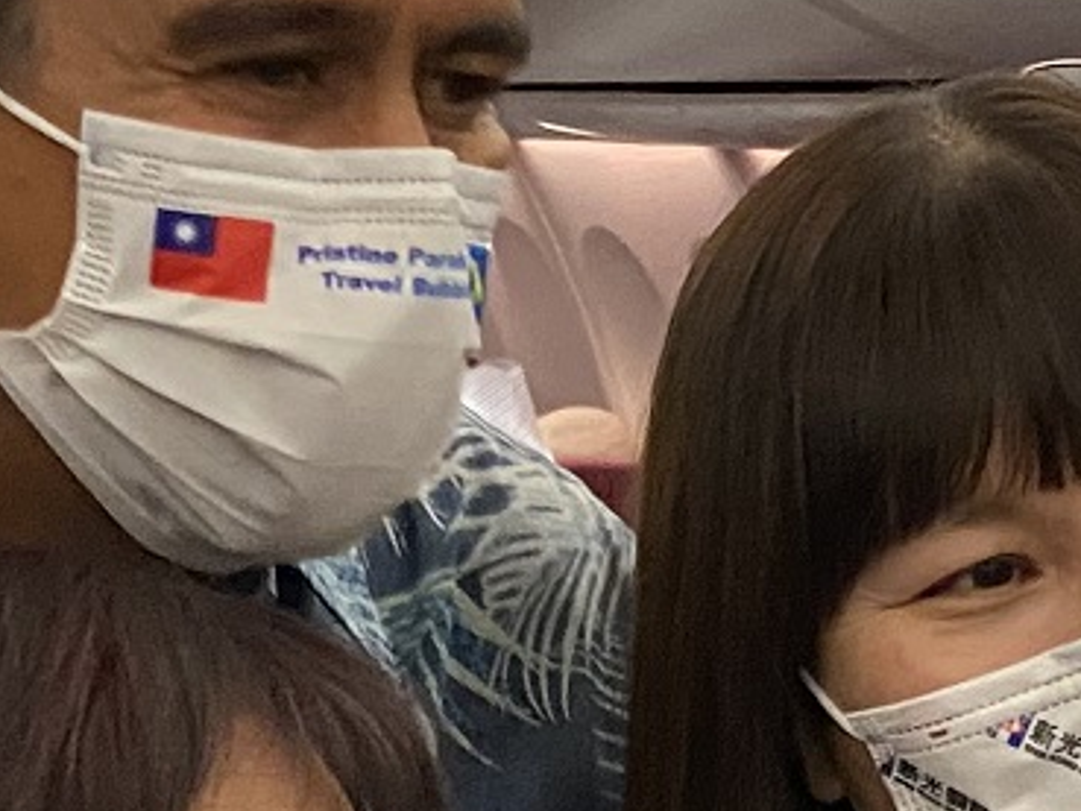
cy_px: 952
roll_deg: -0.3
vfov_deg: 10.3
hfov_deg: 13.9
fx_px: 4436
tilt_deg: -6.0
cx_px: 483
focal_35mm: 142
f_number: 1.8
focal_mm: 4.25
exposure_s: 1/60
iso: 500
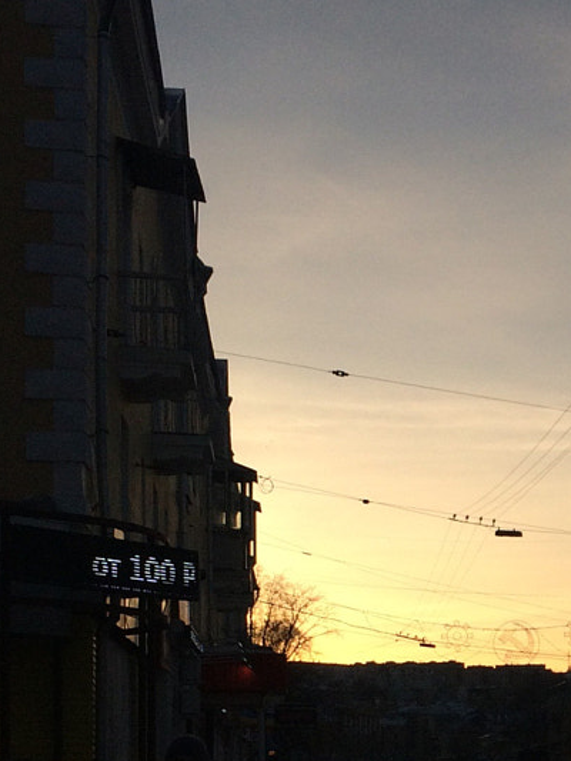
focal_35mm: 87
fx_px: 1913
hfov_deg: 16.2
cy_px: 674
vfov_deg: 22.0
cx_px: 724
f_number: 2.2
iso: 32
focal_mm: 4.15
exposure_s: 1/1953
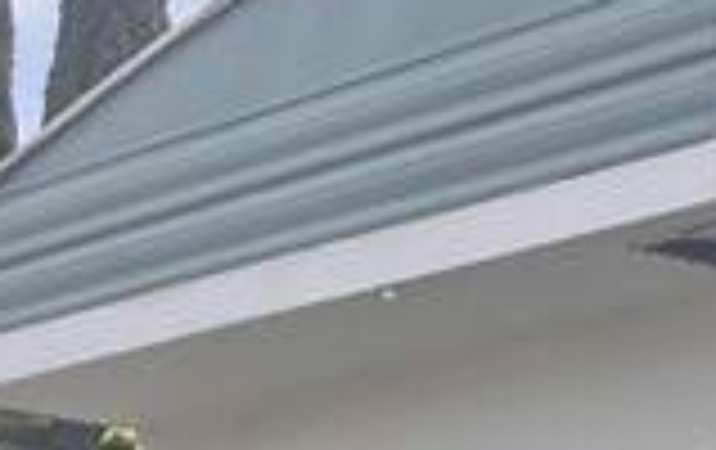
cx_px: 1990
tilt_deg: +3.1
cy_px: 882
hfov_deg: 9.7
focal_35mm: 177
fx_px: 3460
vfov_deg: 7.2
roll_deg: -0.6
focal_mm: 5.1
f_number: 1.6
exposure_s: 1/2571
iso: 50
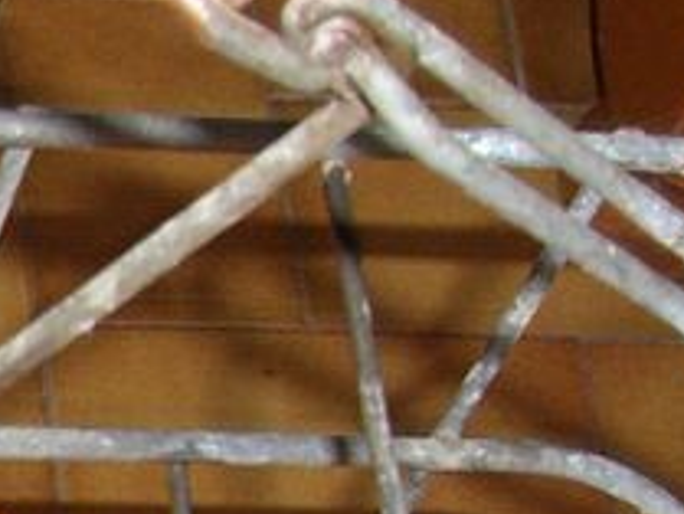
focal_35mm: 182
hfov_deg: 10.0
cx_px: -730
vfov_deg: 8.1
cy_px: 681
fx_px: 3598
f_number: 2.7
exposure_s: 1/60
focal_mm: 6.2
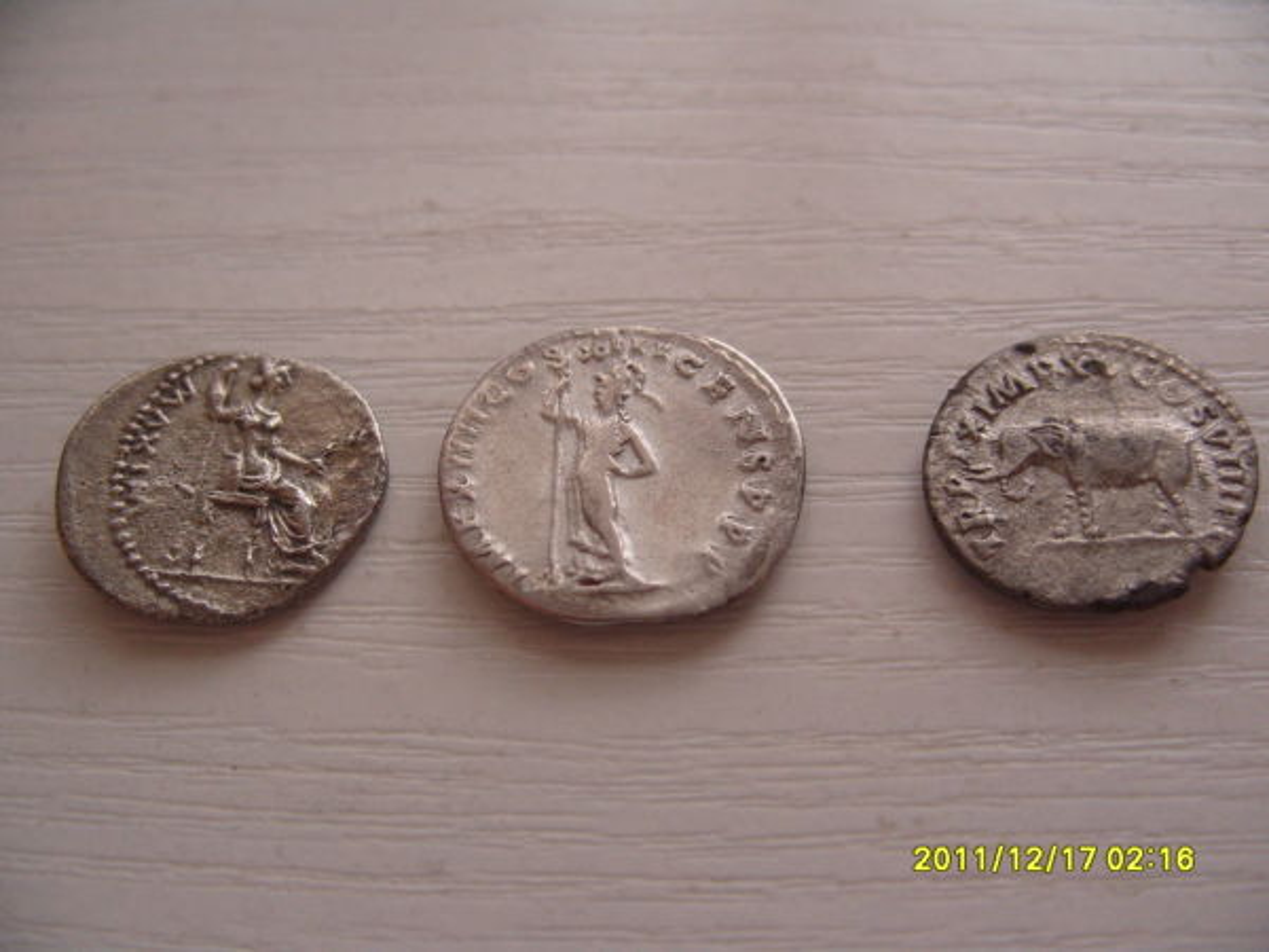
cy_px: 476
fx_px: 1283
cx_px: 634
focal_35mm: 35
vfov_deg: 40.7
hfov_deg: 52.6
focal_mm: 7.8
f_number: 2.8
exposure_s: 1/30
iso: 200
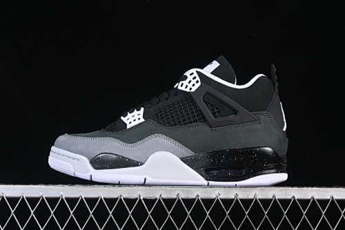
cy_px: 115
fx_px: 718
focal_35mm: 75
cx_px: 172
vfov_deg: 18.2
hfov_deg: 27.0
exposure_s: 1/60
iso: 160
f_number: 6.3
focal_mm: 50
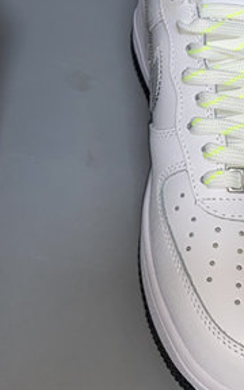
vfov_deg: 30.5
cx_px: 26
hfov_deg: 19.1
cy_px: 152
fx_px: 713
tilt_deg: -52.8
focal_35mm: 67
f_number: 1.8
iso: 32
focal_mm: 4.25
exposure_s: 1/17
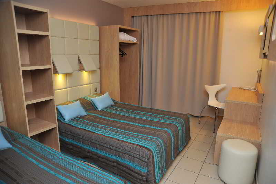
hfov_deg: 73.8
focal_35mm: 24
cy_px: 92
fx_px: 184
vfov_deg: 53.1
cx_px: 138
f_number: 3.5
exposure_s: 1/40
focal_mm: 24
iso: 250
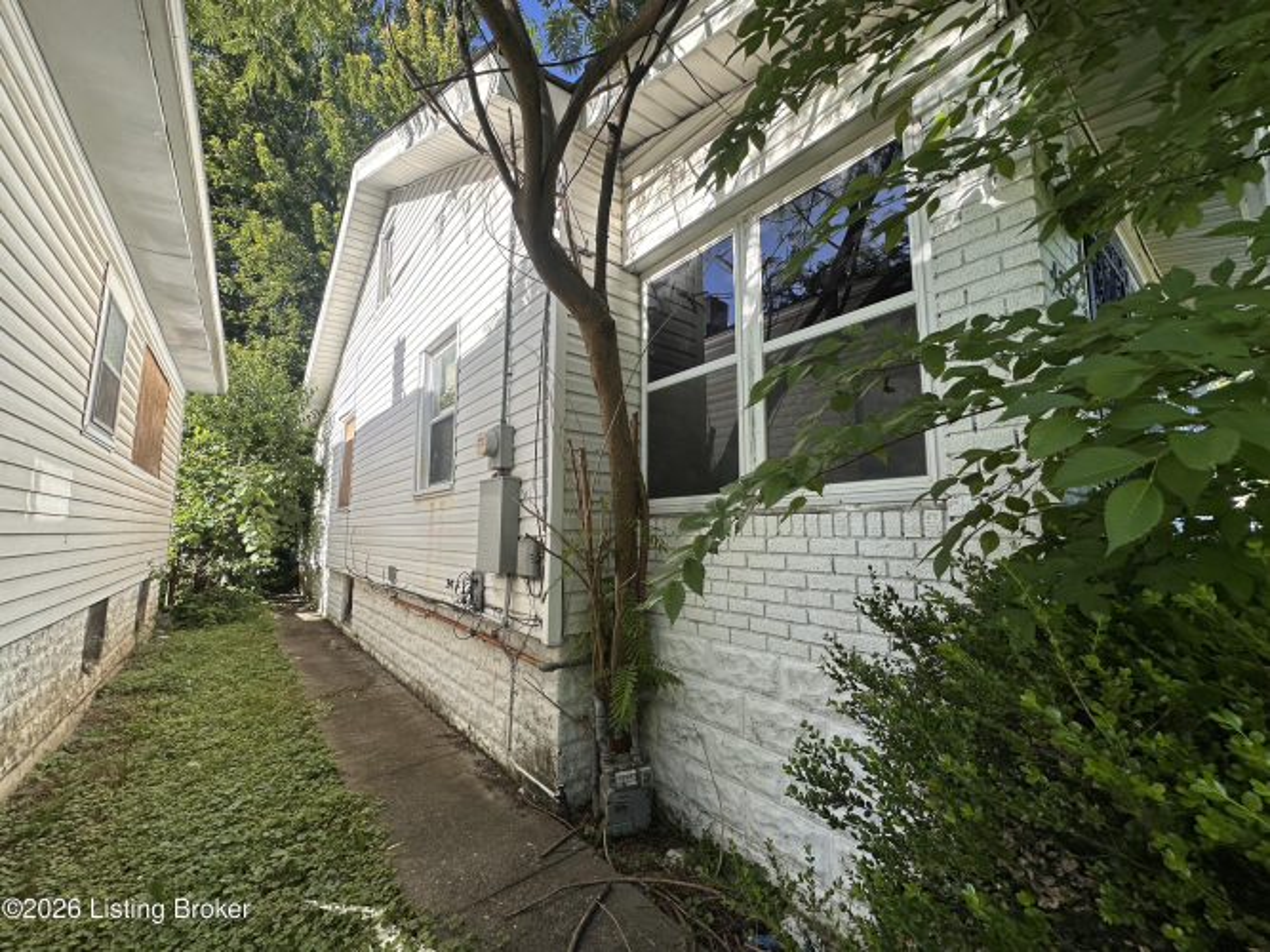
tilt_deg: +8.4
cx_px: 635
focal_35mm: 14
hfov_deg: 102.1
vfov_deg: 85.7
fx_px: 514
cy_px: 476
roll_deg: -1.3
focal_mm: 2.22
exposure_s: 1/437
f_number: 2.2
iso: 40
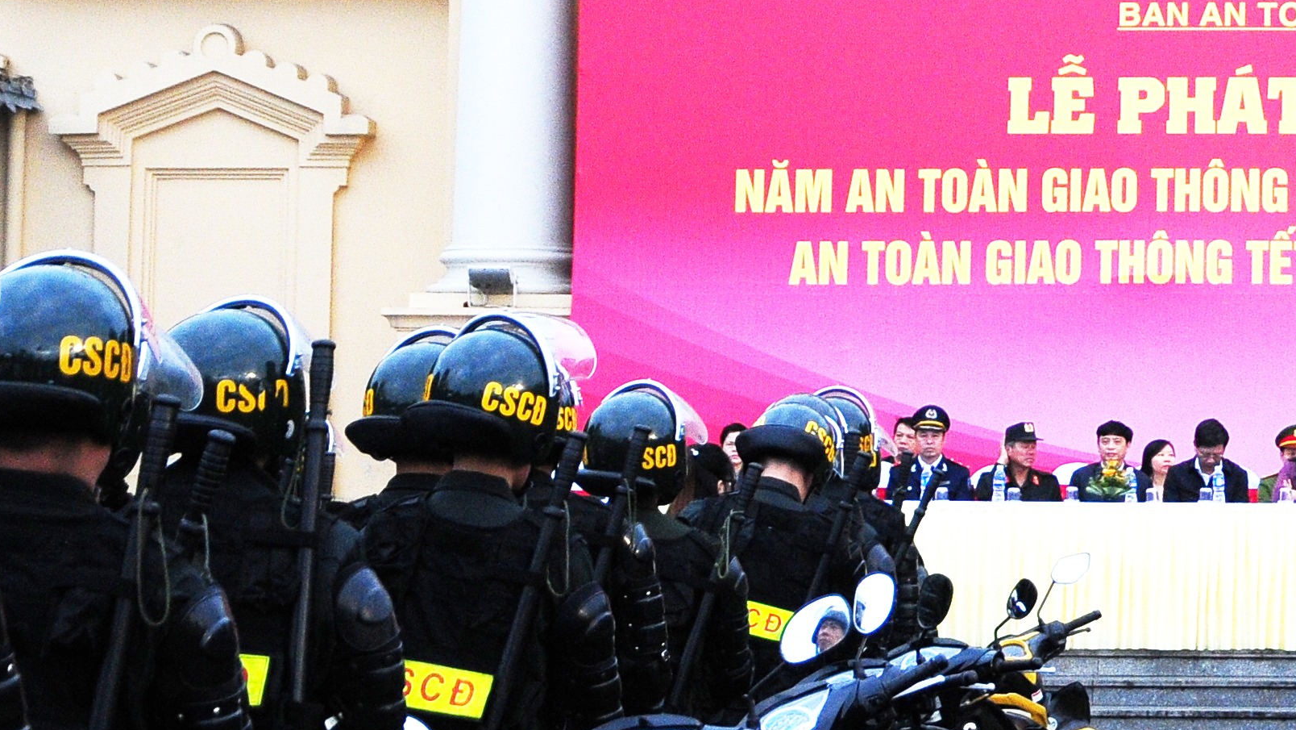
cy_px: 36
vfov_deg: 7.6
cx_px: 1426
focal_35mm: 159
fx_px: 5465
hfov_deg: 13.3
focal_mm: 38
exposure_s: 1/500
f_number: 4.5
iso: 800
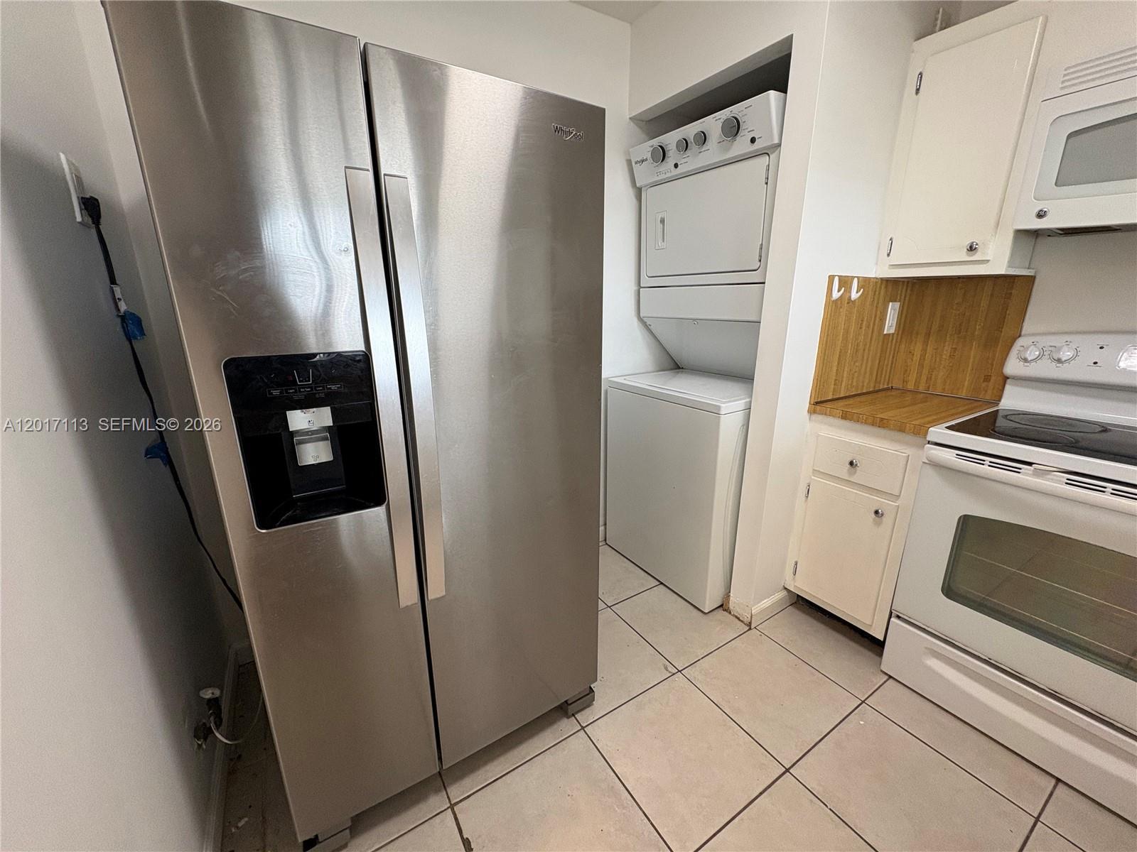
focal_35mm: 14
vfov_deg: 85.7
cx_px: 568
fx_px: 460
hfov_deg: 102.1
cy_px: 426
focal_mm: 2.22
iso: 200
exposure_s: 1/120
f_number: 2.2
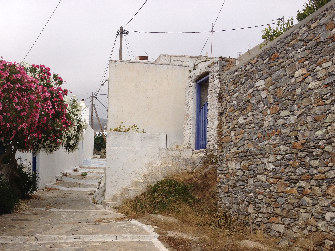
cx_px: 119
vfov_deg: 31.3
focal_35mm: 46
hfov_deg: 40.8
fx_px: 445
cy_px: 162
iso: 50
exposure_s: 1/2513
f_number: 2.4
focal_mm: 4.28
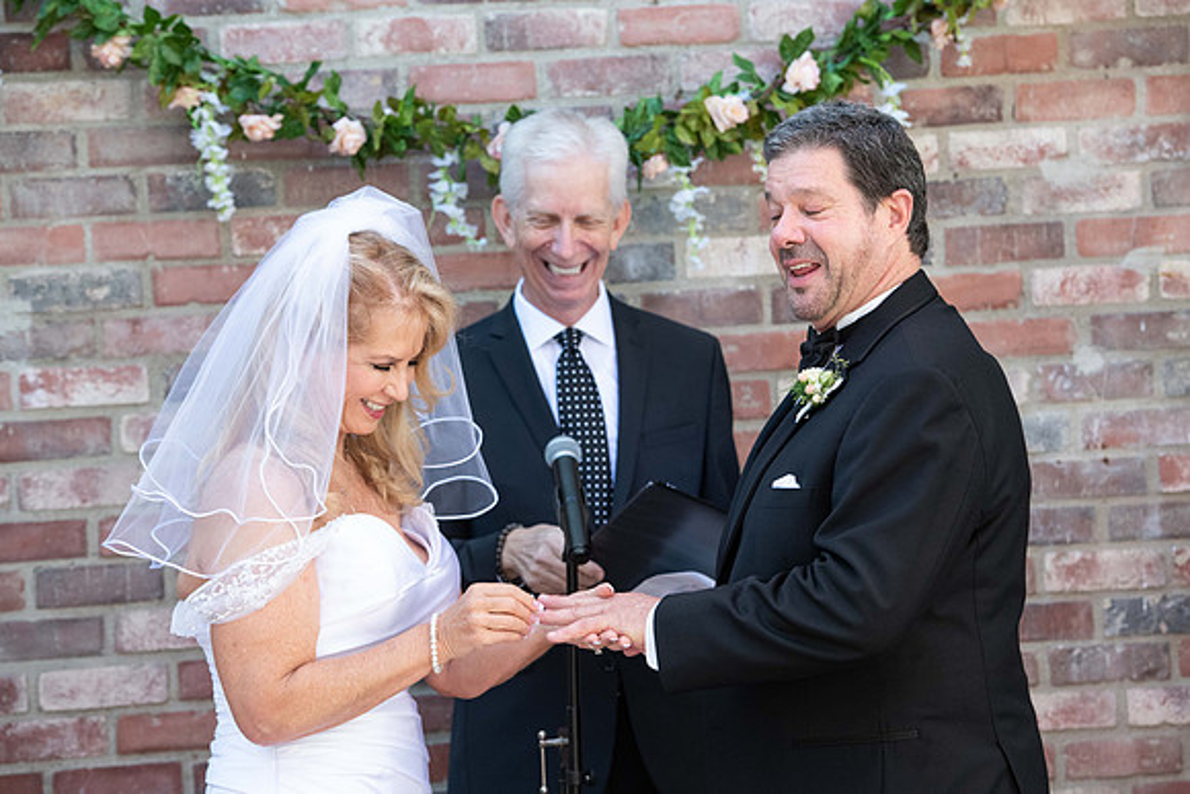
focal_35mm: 116
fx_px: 3835
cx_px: 595
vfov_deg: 11.8
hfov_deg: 17.6
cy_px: 397
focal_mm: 116
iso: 1250
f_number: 5
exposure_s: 1/640
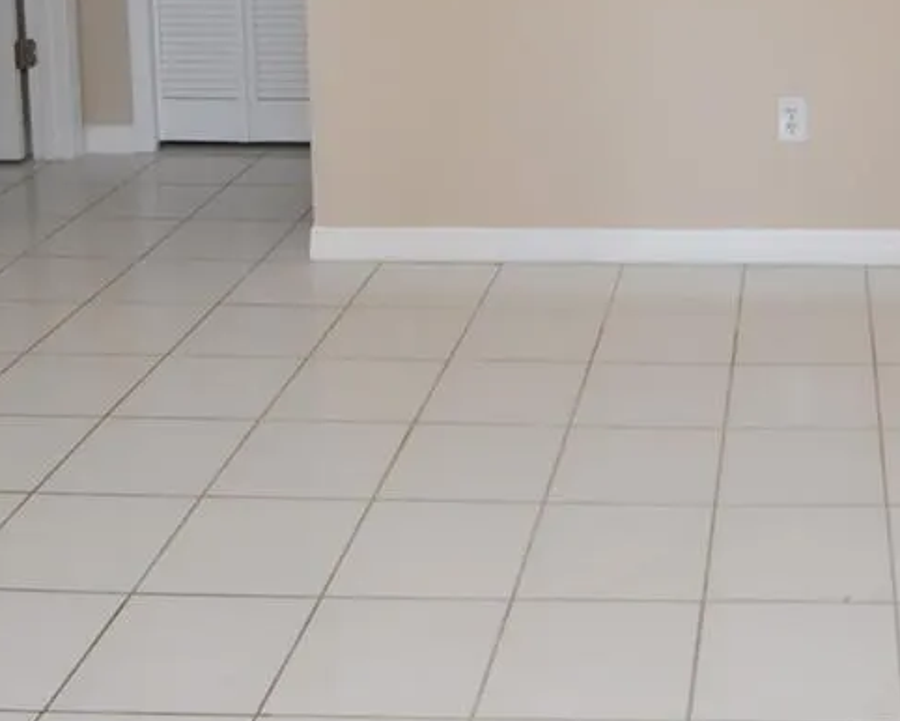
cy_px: -74
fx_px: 1492
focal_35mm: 56
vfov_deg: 25.2
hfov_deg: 32.4
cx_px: 758
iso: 500
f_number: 4
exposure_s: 1/60
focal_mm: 12
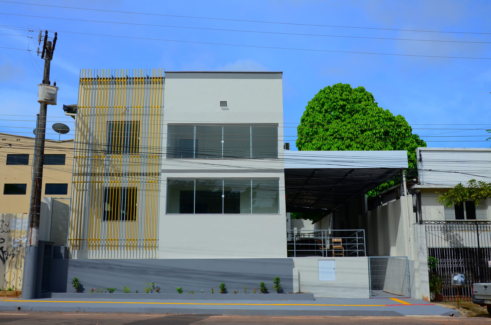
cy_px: 162
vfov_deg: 36.7
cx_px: 246
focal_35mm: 36
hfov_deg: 53.2
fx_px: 490
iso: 160
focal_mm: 24
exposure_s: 1/500
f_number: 5.6
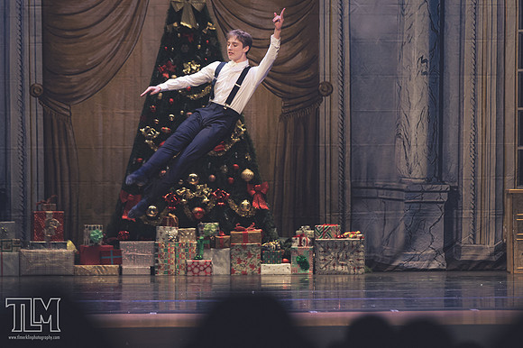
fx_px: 3267
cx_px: 262
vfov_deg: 6.1
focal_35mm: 225
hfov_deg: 9.2
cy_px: 174
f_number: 2.8
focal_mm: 150
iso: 720
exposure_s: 1/320
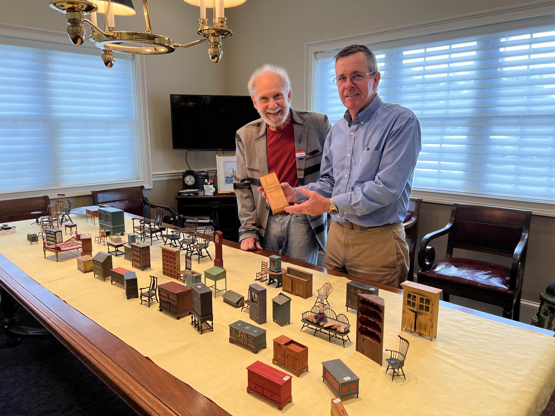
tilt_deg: -10.9
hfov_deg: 67.3
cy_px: 208
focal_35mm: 26
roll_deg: +0.1
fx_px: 417
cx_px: 278
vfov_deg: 53.1
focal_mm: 5.7
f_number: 1.5
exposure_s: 1/160
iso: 64
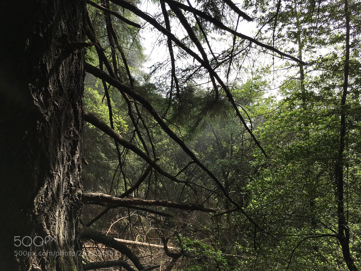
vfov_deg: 48.2
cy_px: 136
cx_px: 180
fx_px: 302
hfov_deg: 61.7
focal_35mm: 29
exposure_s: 1/460
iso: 25
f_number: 2.2
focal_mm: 4.15
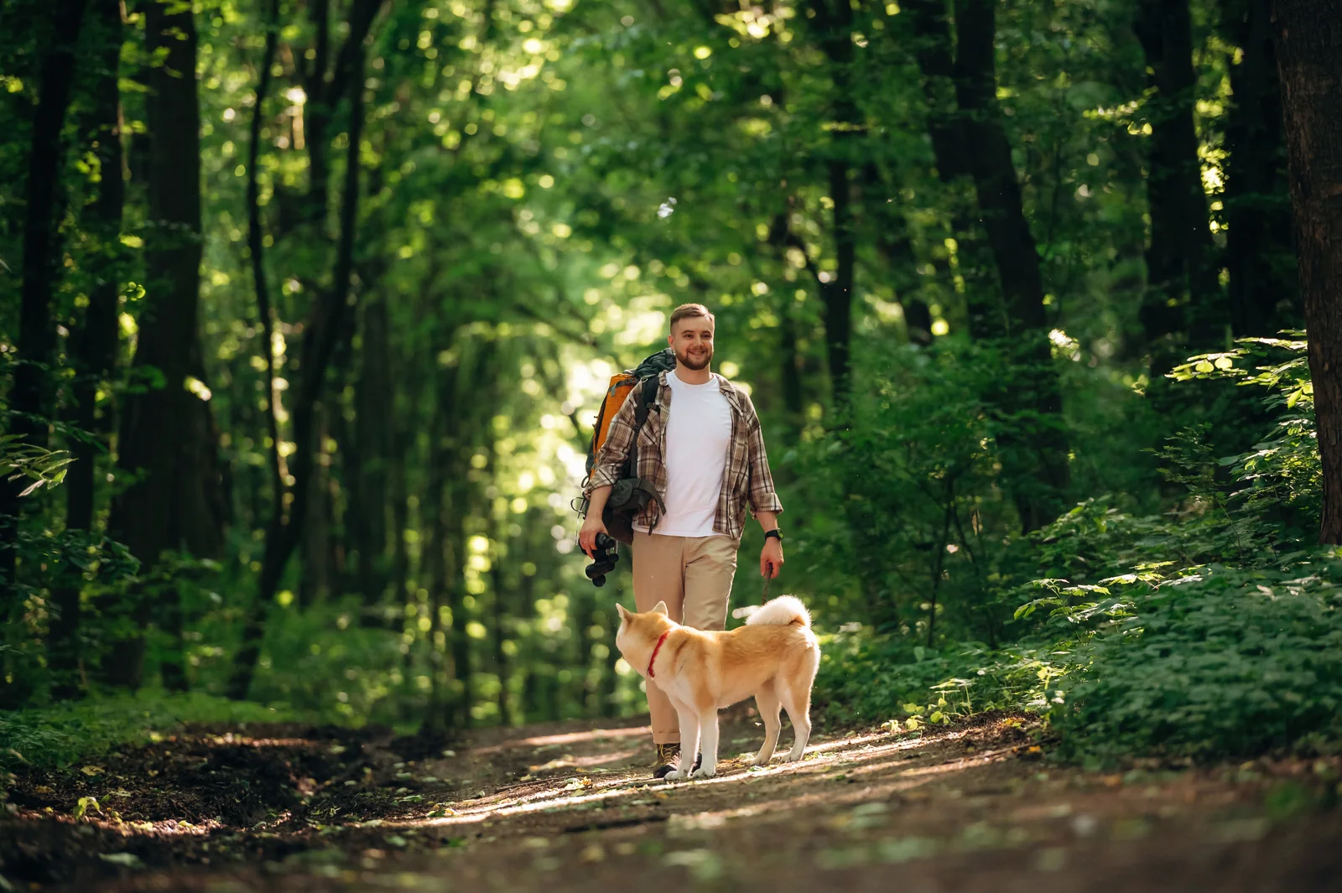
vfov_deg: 6.9
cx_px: 671
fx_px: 7451
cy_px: 446
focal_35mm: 200
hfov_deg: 10.3
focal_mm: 200
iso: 1600
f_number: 2.8
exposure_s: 1/320
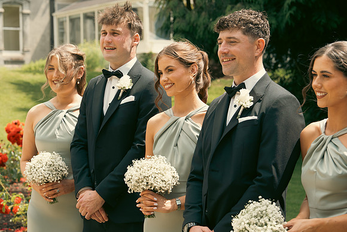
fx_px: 1012
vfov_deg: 13.0
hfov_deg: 19.5
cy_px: 116
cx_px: 174
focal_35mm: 105
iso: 50
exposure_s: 1/160
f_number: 5
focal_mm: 70
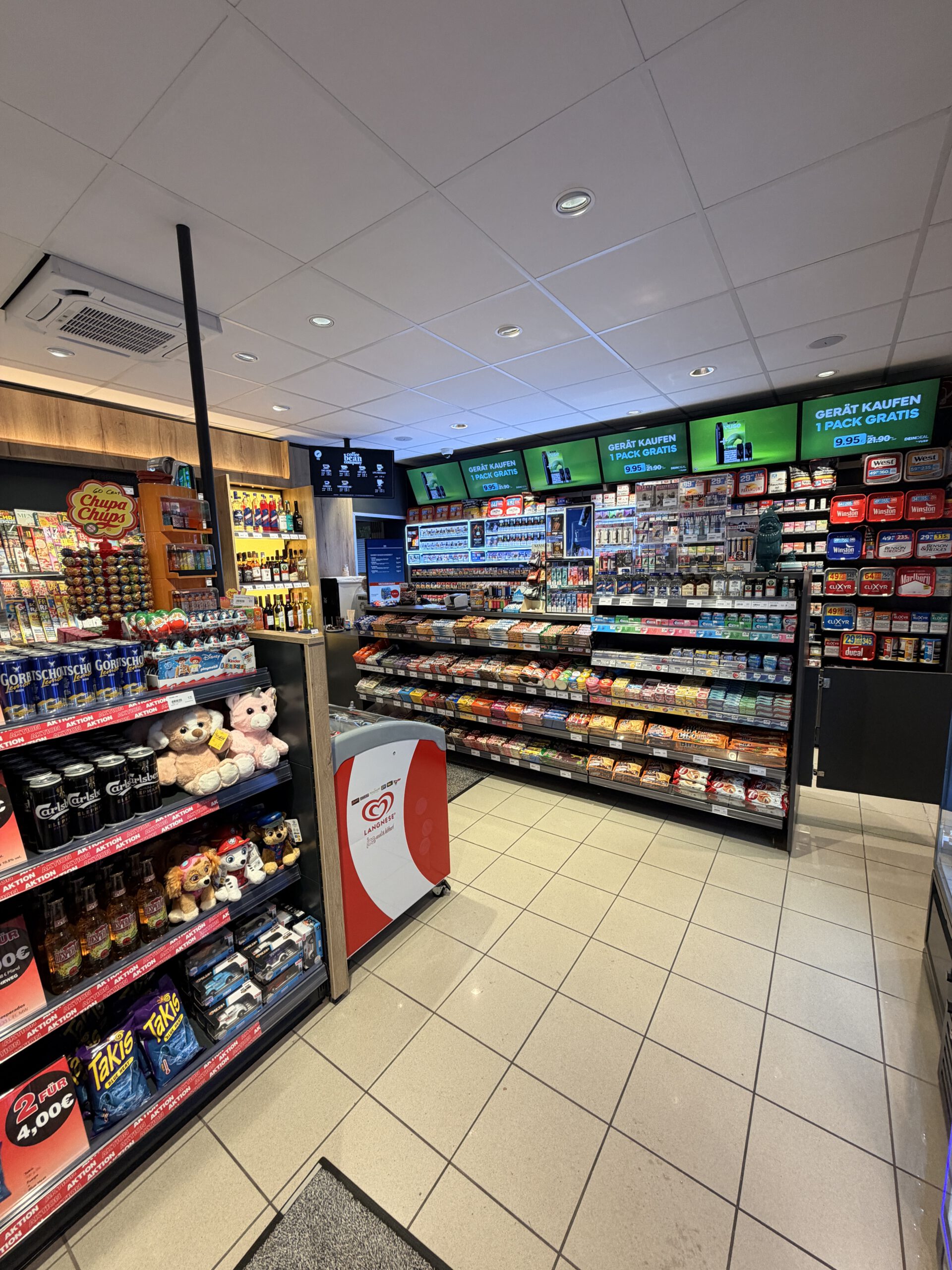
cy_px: 635
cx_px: 476
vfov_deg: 102.1
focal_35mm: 14
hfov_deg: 85.7
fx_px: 513
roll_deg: +1.9
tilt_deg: -7.1
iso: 125
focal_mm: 2.22
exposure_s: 1/120
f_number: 2.2
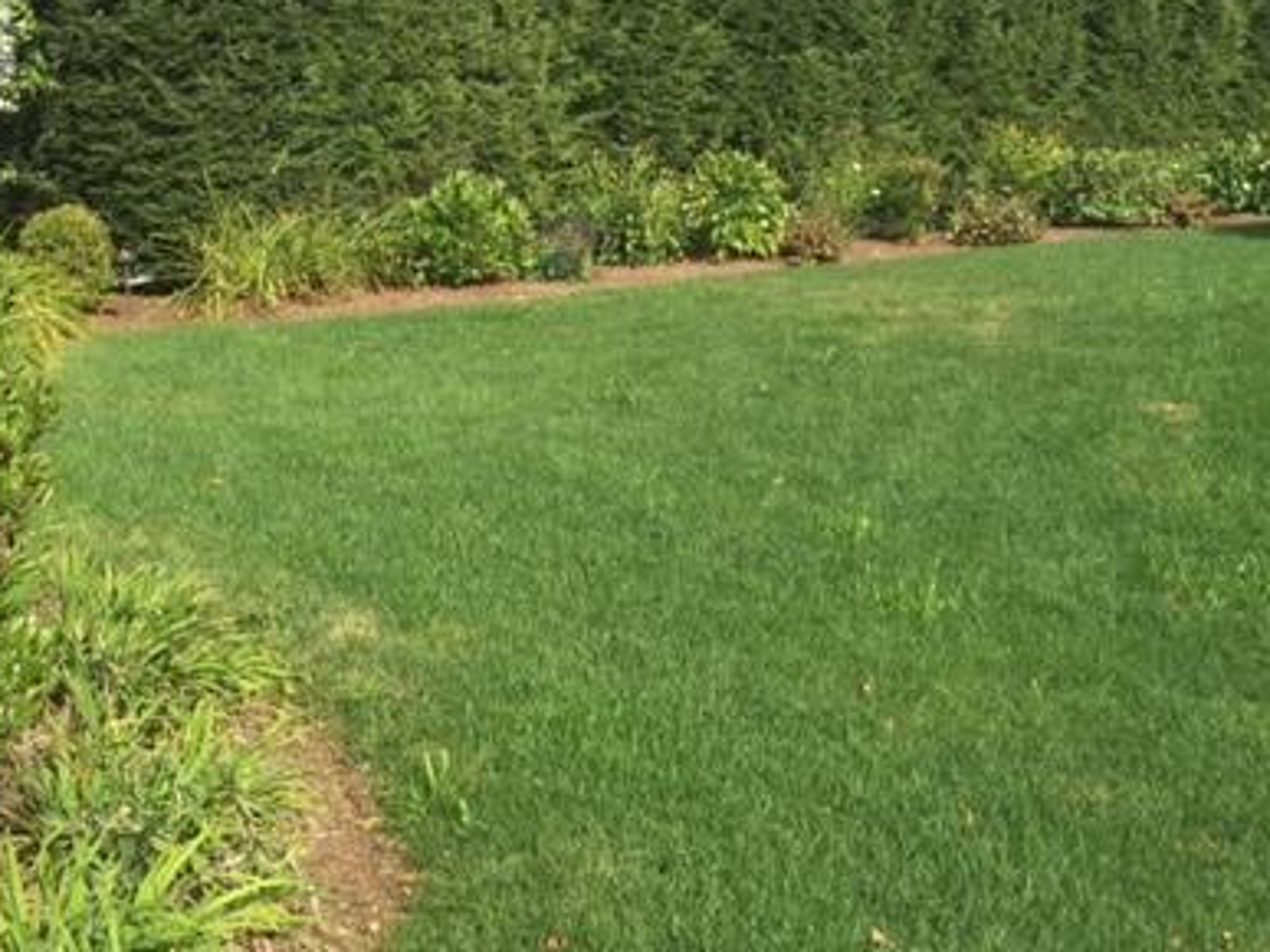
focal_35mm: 48
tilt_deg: -9.5
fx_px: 1760
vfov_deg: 29.8
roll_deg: -0.1
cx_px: 696
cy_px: 243
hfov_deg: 39.6
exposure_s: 1/1883
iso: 32
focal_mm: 4.15
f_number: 2.2
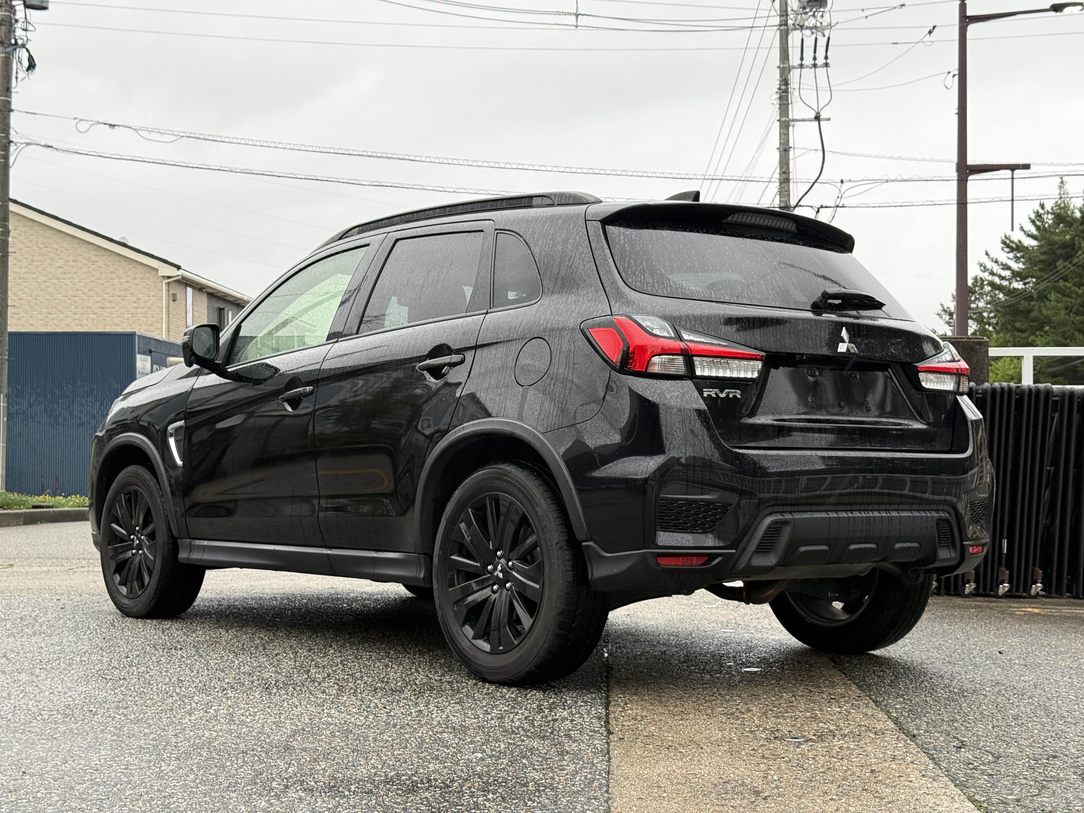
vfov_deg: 30.3
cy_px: 406
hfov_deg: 39.7
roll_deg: -0.4
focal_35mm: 48
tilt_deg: +1.7
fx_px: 1503
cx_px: 542
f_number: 1.78
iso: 160
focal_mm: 6.76
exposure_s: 1/177
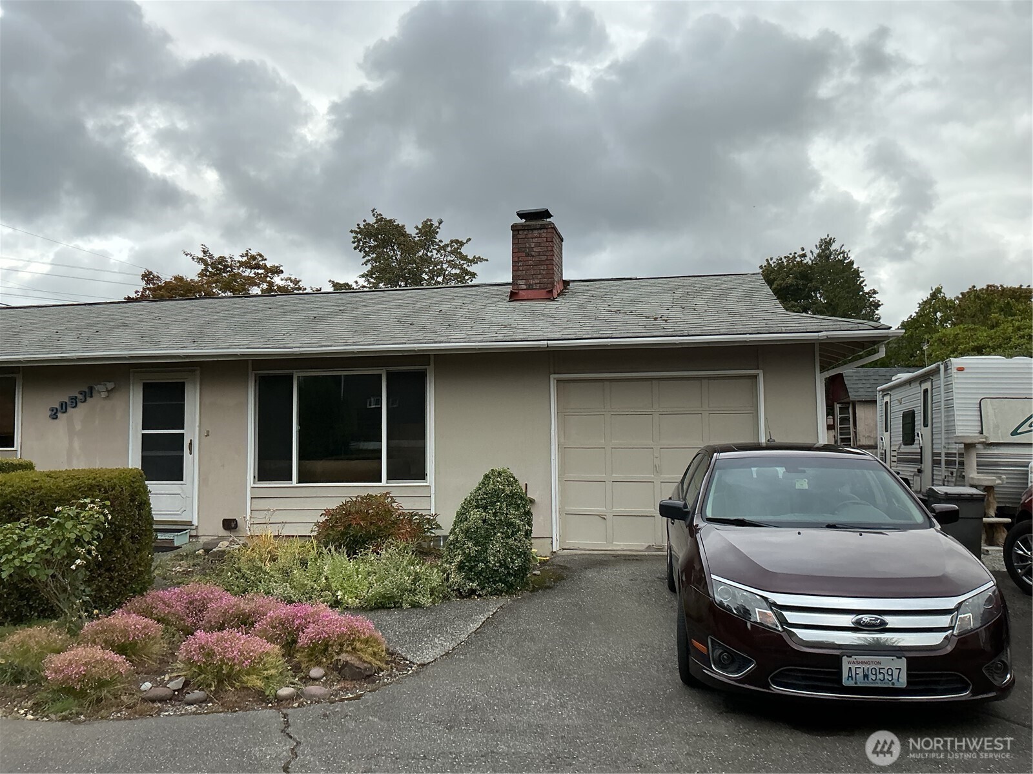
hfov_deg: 61.7
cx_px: 516
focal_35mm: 29
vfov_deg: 48.2
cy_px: 387
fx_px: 865
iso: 25
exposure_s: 1/770
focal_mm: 3
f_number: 1.8
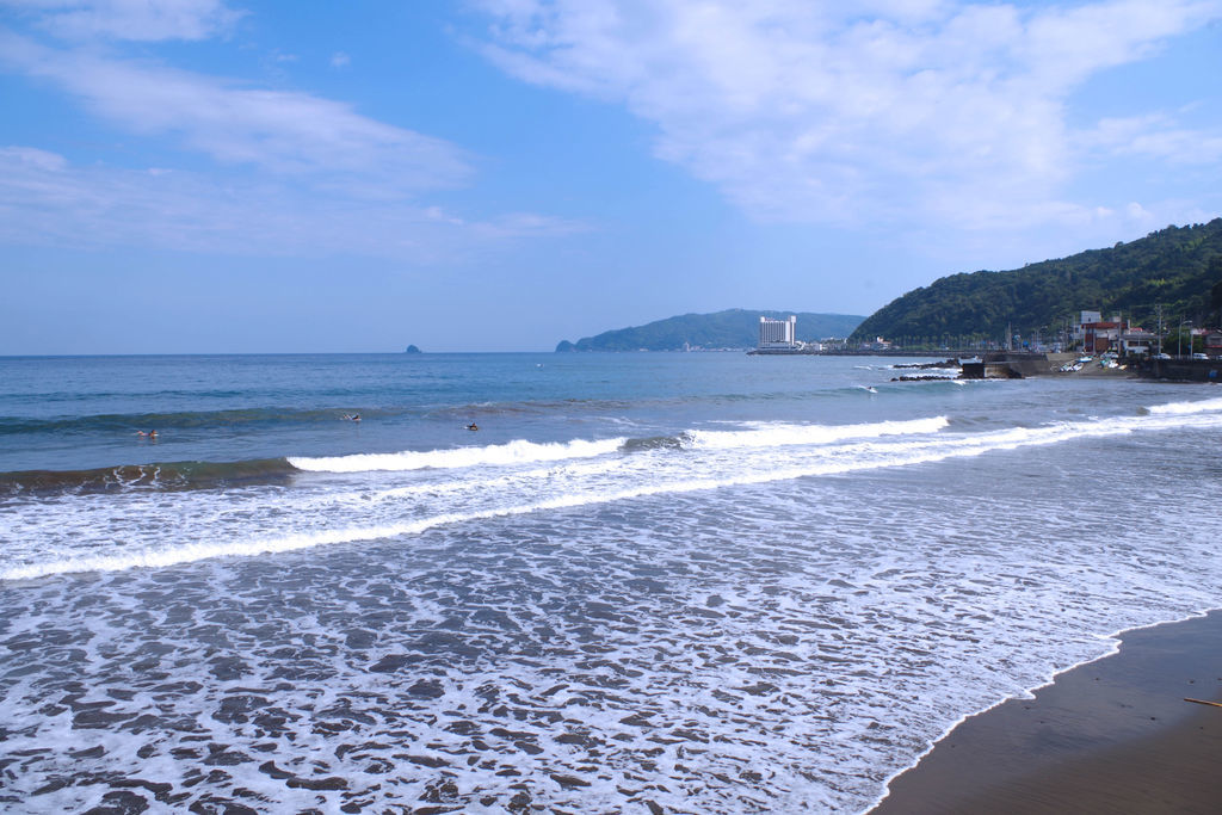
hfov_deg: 67.4
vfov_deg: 47.9
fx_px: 917
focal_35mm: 27
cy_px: 408
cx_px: 611
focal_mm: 18
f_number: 11
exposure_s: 1/125
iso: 100
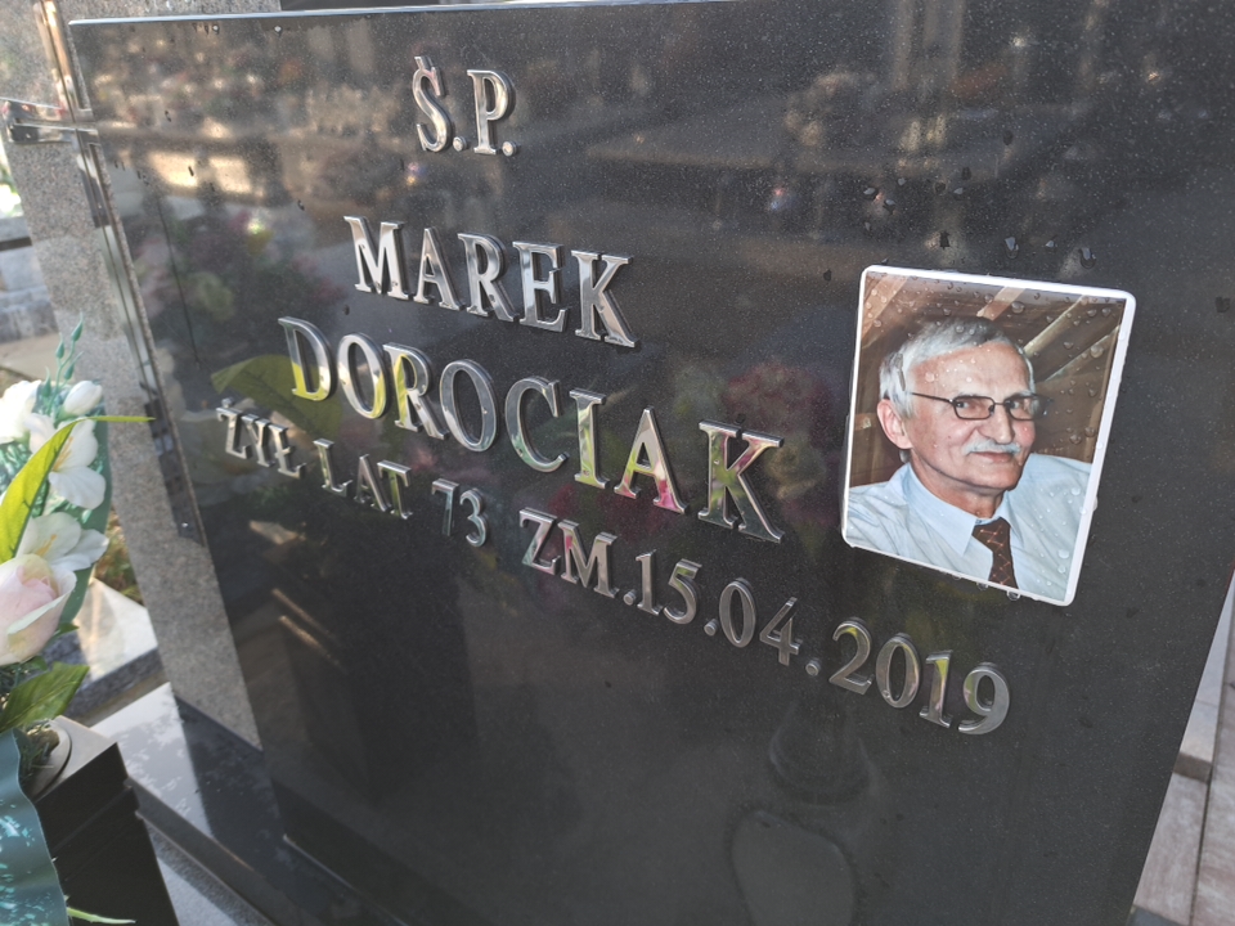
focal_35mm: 24
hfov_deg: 71.6
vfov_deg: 56.8
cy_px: 463
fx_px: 856
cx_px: 618
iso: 50
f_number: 1.8
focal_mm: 5.23
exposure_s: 1/50
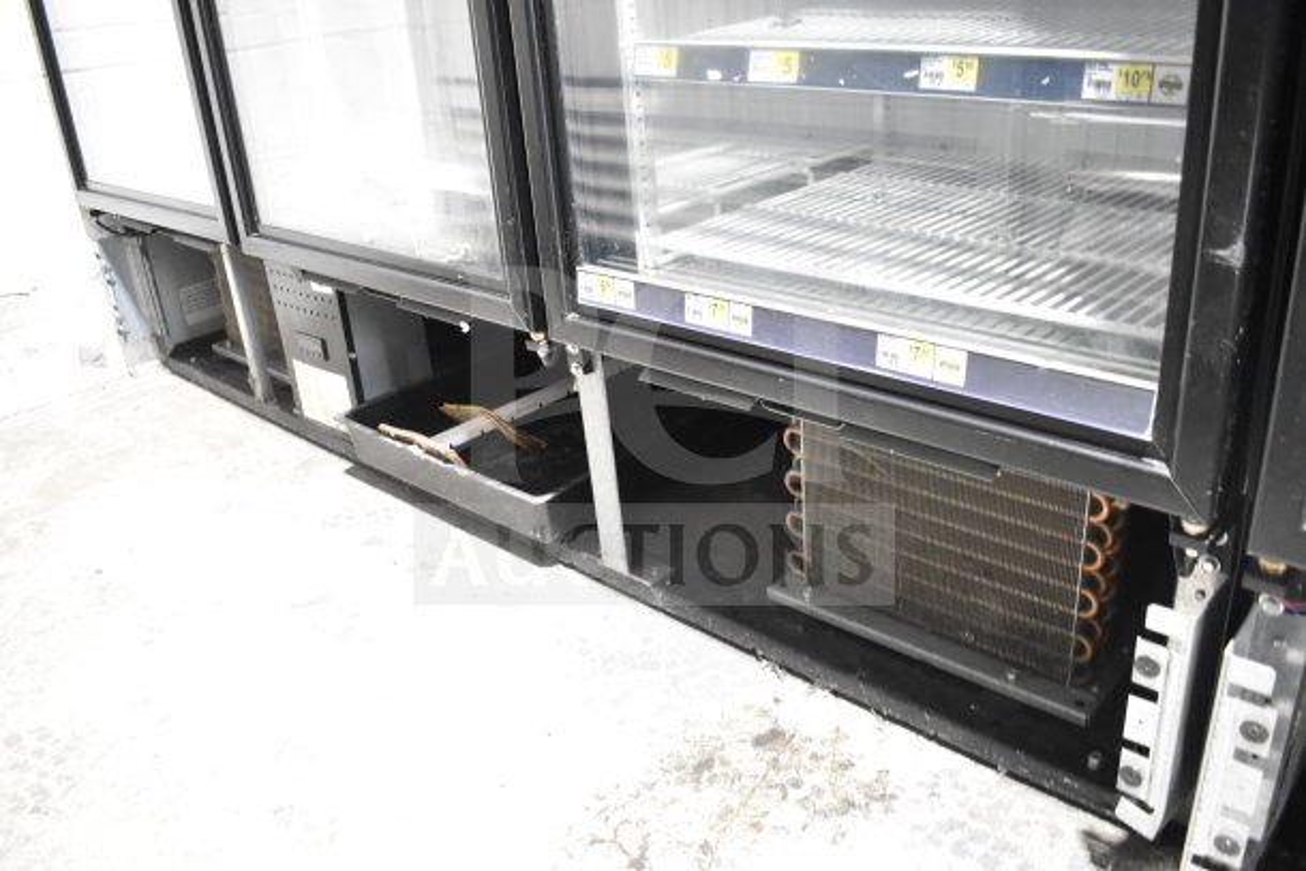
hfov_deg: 61.9
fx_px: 1089
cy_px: 436
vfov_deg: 43.6
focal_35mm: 30
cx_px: 653
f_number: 3.5
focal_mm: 20
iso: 3600
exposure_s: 1/30
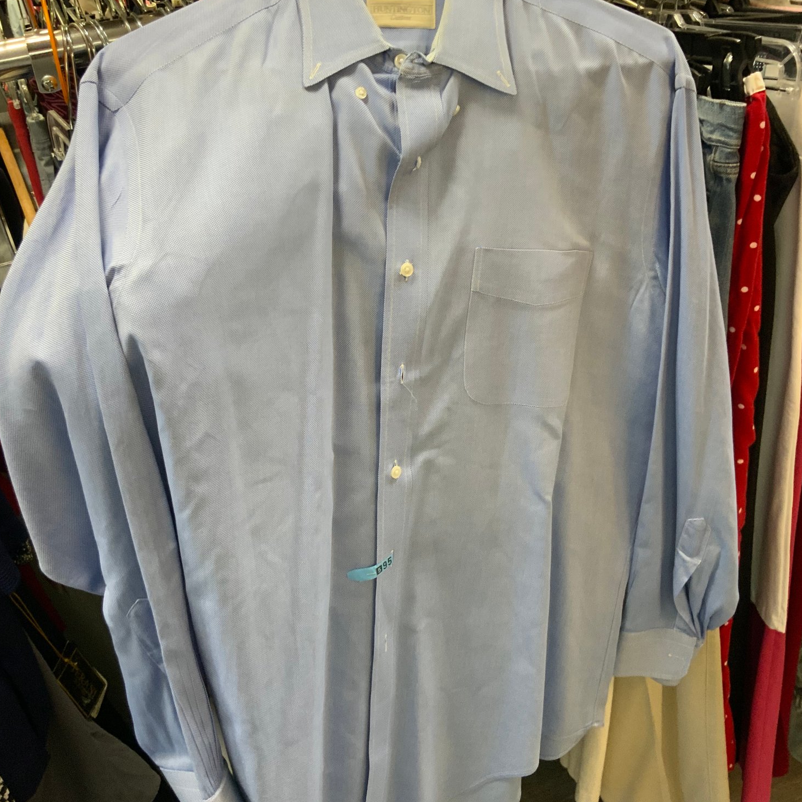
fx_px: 917
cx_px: 394
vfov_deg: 47.2
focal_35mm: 35
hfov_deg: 47.2
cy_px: 375
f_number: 1.8
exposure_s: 1/60
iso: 125
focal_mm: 3
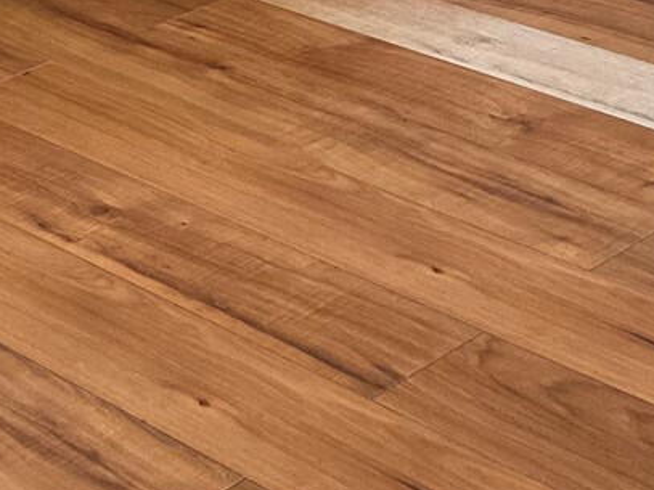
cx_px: -26
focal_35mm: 114
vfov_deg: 11.9
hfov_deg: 16.8
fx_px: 2153
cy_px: -400
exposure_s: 1/60
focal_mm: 3
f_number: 1.8
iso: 160
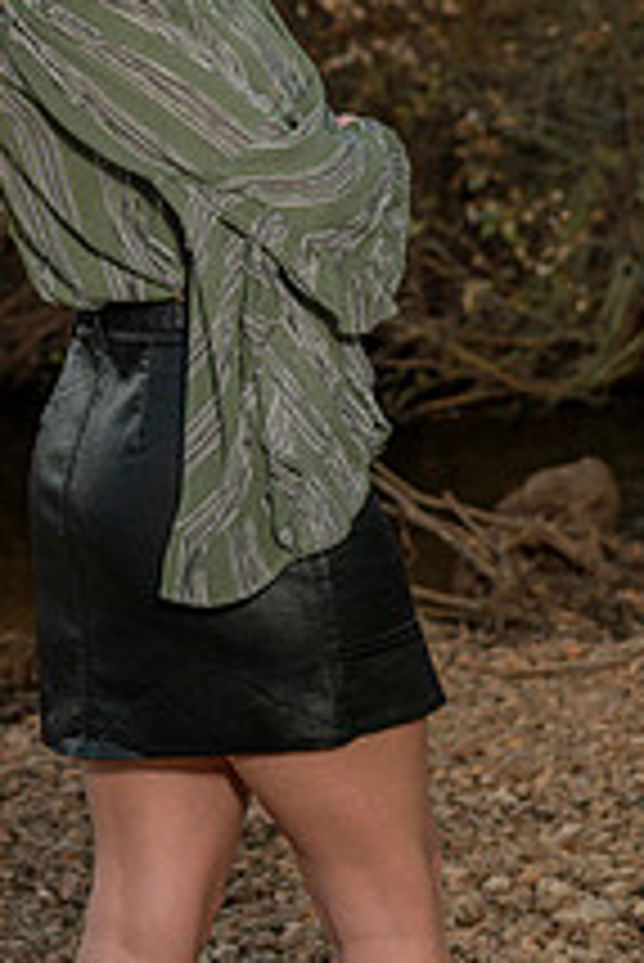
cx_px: 270
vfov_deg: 13.8
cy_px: 108
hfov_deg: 9.3
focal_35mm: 147
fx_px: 3938
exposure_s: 1/640
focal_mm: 70
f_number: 4.5
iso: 100
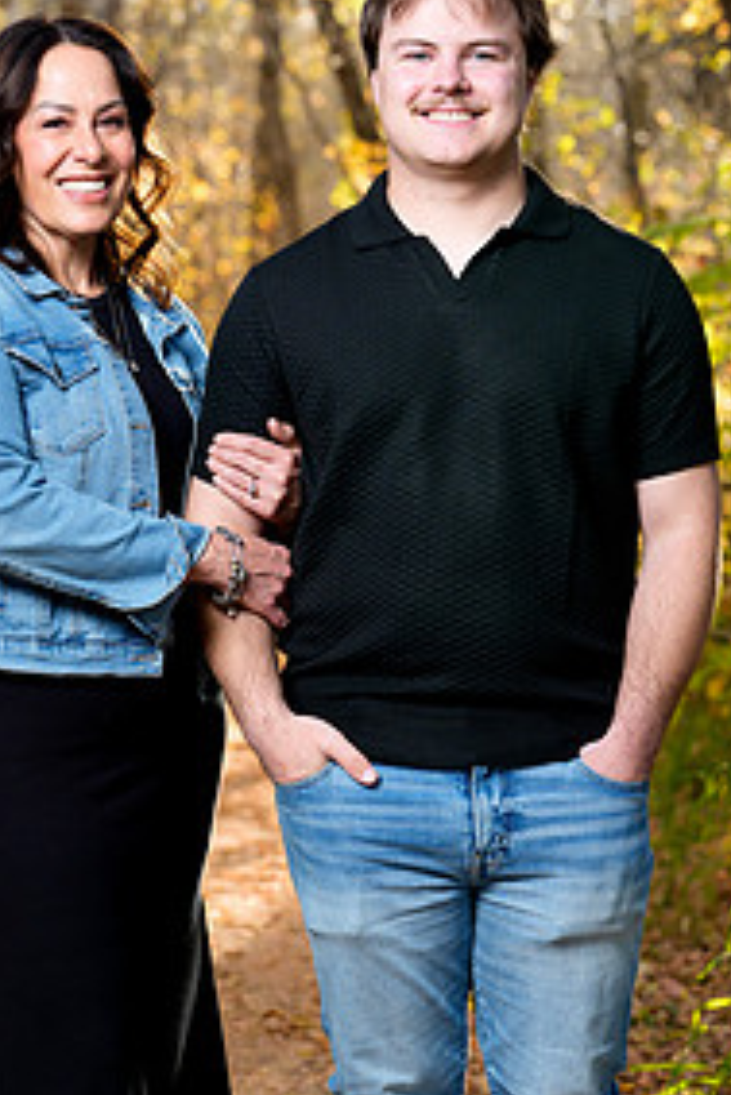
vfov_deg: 18.9
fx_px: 3285
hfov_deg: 12.7
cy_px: 735
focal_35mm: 108
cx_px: 344
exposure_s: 1/160
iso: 400
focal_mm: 68
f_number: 3.5
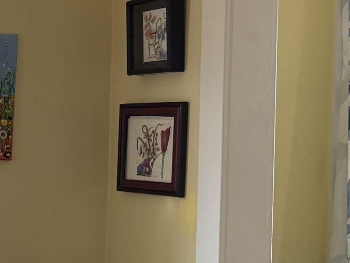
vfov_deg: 13.6
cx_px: -387
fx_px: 1102
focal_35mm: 109
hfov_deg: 14.4
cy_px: 173
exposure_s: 1/229
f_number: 1.78
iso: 160
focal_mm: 6.76
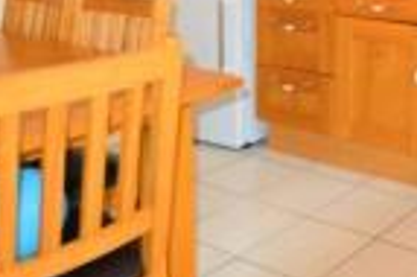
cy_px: -57
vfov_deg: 24.4
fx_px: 578
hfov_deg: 33.2
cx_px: 487
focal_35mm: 50
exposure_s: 1/60
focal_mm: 10
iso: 900
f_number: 3.5
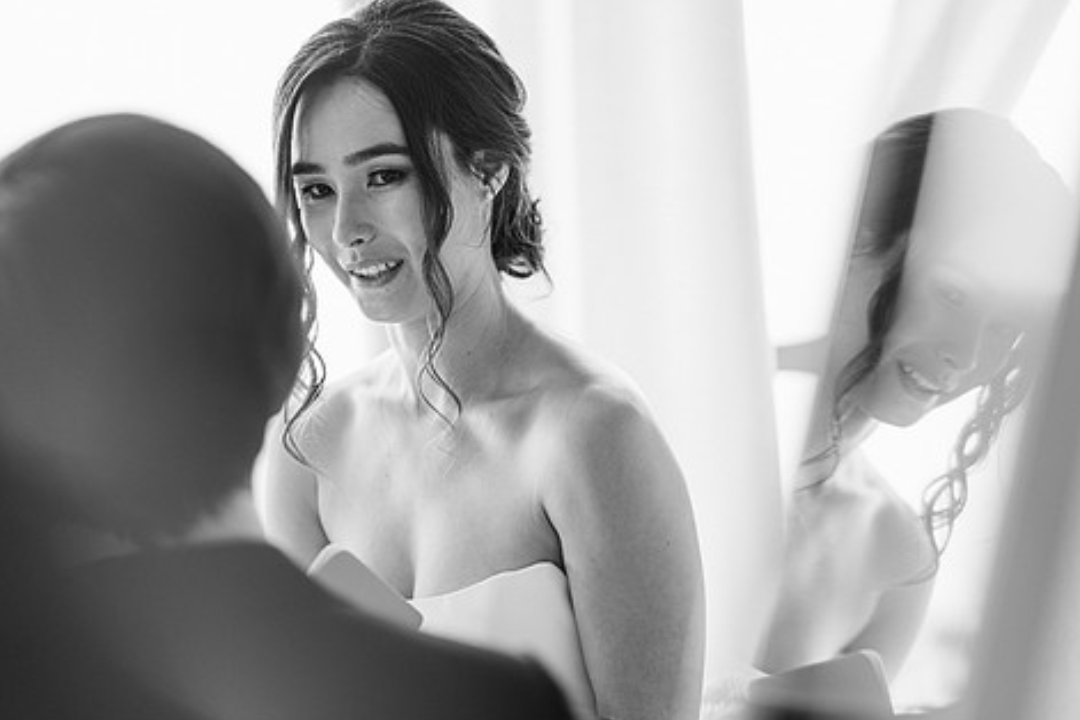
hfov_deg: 19.1
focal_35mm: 107
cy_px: 406
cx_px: 610
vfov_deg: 12.8
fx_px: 3210
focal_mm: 85
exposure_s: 1/125
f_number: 2
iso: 100
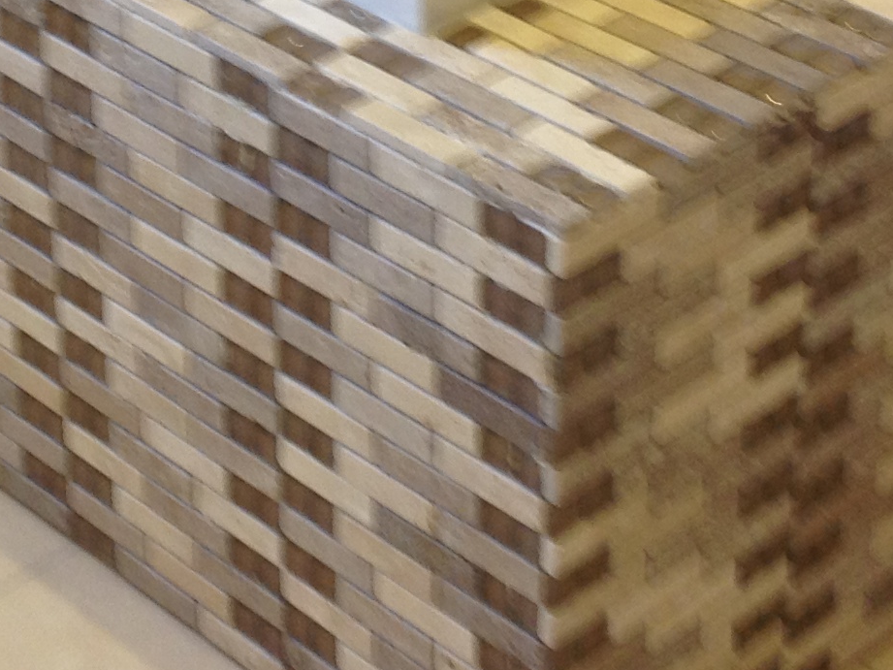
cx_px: 223
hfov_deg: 15.8
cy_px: -107
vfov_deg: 11.7
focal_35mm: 124
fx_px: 3199
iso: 64
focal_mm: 4.28
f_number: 2.4
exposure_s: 1/20
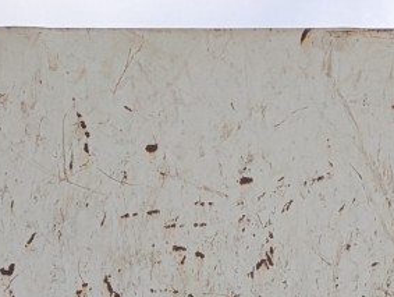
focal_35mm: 141
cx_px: 383
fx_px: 1607
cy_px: 789
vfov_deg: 9.1
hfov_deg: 13.8
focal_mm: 5.43
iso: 45
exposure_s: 1/652
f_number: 1.89
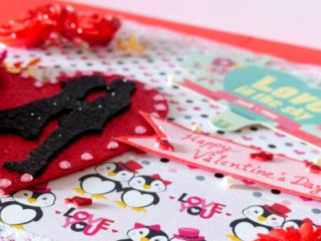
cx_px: 153
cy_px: 169
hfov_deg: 22.2
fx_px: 817
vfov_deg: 16.7
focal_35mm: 88
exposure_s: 1/60
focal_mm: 10.5
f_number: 2.8
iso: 320
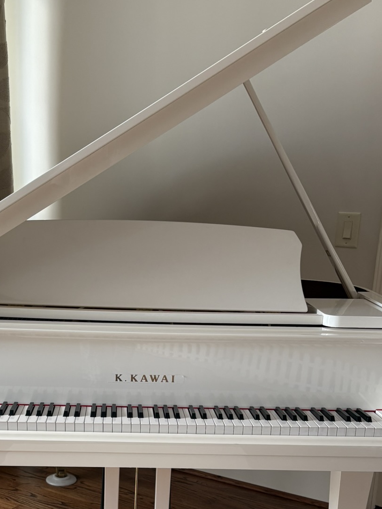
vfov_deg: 37.2
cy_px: 422
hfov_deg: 29.5
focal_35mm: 49
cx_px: 140
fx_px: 721
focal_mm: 5.96
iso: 125
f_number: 1.6
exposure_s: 1/97
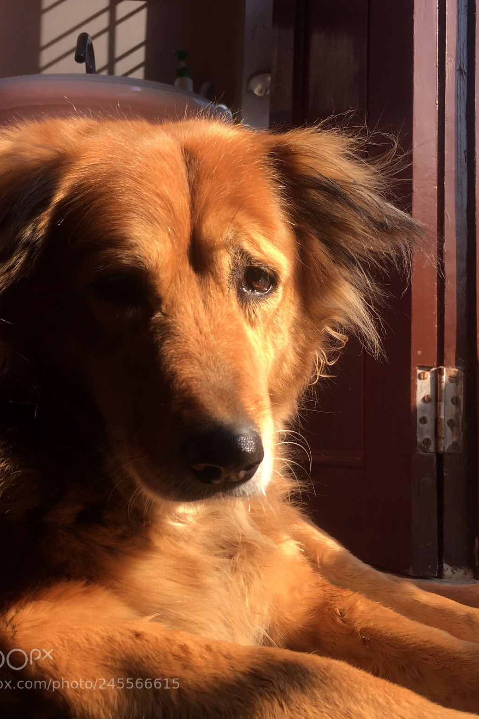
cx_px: 216
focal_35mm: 31
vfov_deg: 60.3
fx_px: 619
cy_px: 351
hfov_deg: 42.3
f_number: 2.2
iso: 25
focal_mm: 4.15
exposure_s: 1/430
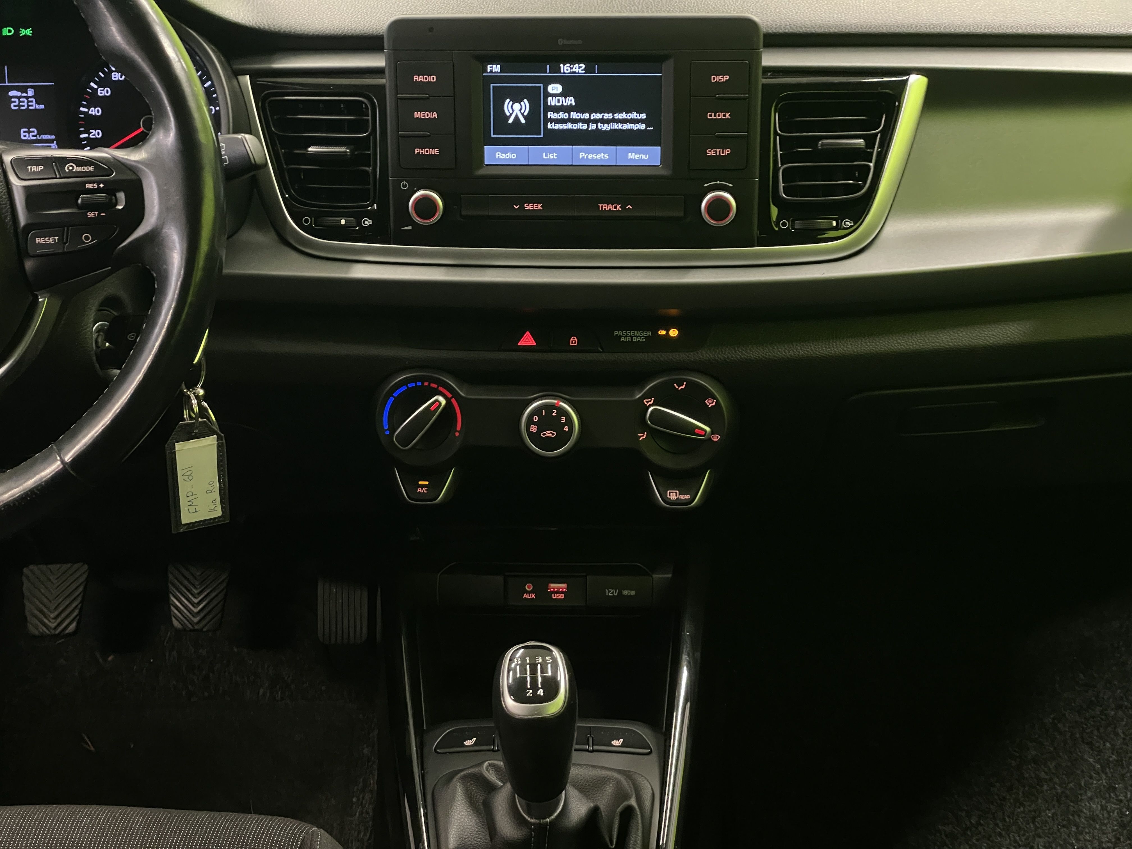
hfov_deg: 36.8
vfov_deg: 28.0
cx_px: 566
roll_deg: +0.8
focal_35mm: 52
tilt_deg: -23.1
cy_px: 424
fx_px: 1700
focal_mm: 6
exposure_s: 1/33
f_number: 2
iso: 640
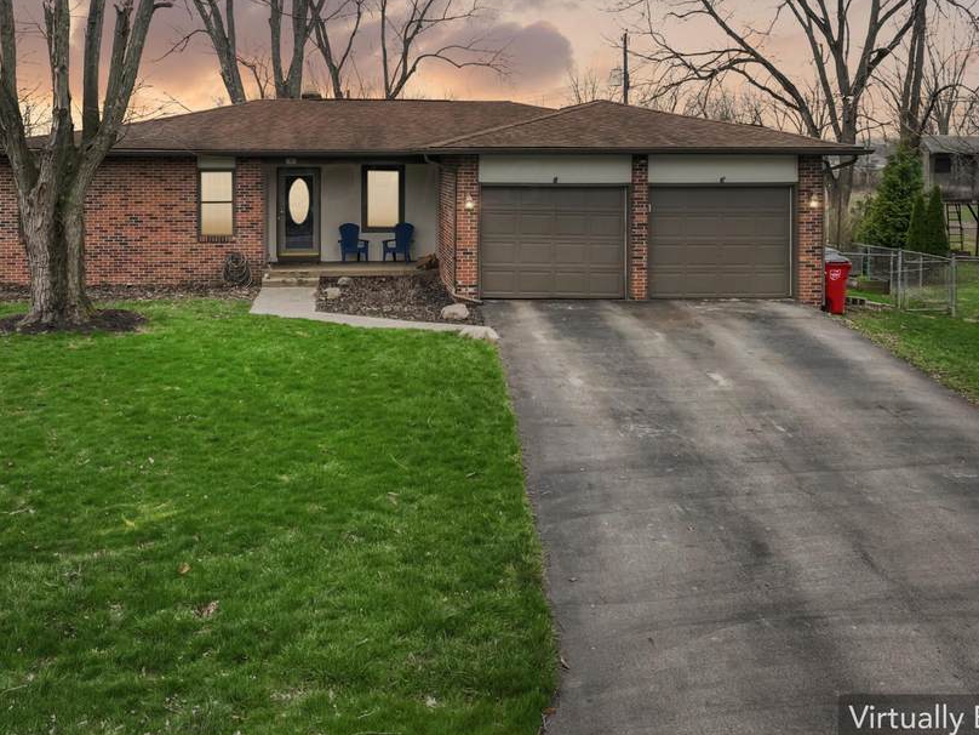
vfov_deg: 36.8
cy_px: 183
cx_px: 387
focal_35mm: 38
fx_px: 1075
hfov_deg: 48.6
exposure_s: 1/1250
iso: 200
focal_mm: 12.29
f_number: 2.8
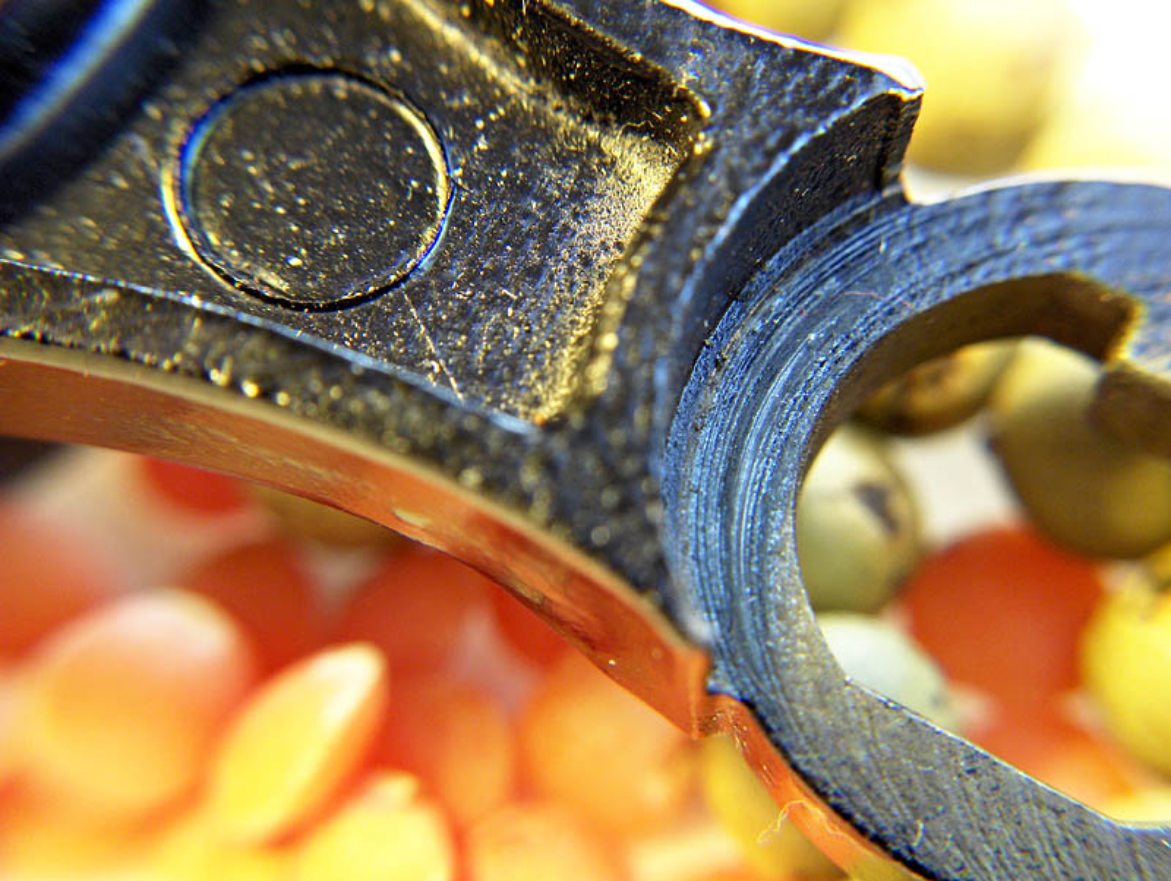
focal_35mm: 39
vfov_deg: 36.9
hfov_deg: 47.8
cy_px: 440
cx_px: 586
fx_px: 1321
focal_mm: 8
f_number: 4.8
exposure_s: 1.03
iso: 100
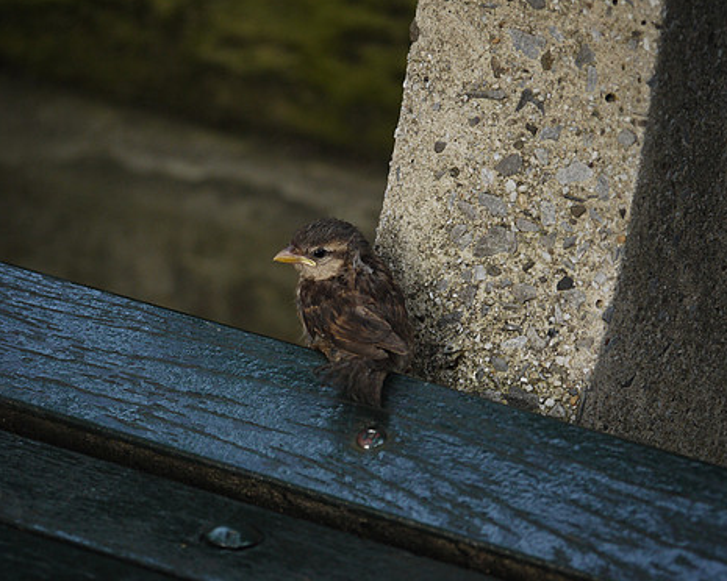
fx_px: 5659
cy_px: 321
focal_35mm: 263
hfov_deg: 7.4
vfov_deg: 5.9
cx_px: 349
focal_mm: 108
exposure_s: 1/250
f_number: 4.1
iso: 320
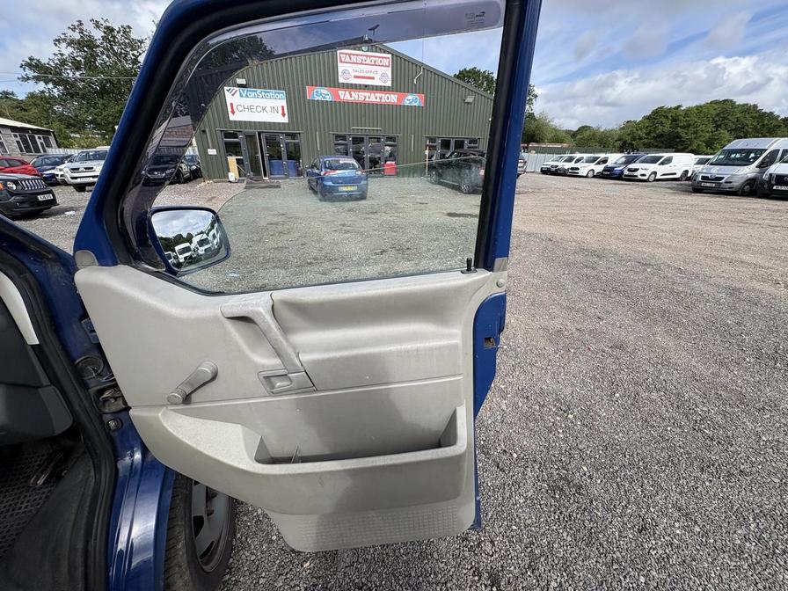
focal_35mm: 14
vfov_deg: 85.7
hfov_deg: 102.1
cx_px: 394
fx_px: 319
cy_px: 296
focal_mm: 2.22
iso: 50
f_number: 2.2
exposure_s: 1/980
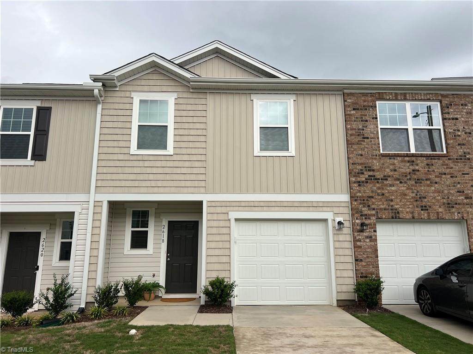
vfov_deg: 53.1
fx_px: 355
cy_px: 177
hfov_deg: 67.3
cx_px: 236
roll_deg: +0.2
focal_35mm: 26
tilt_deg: +11.7
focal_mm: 5.7
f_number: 1.5
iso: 50
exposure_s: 1/632
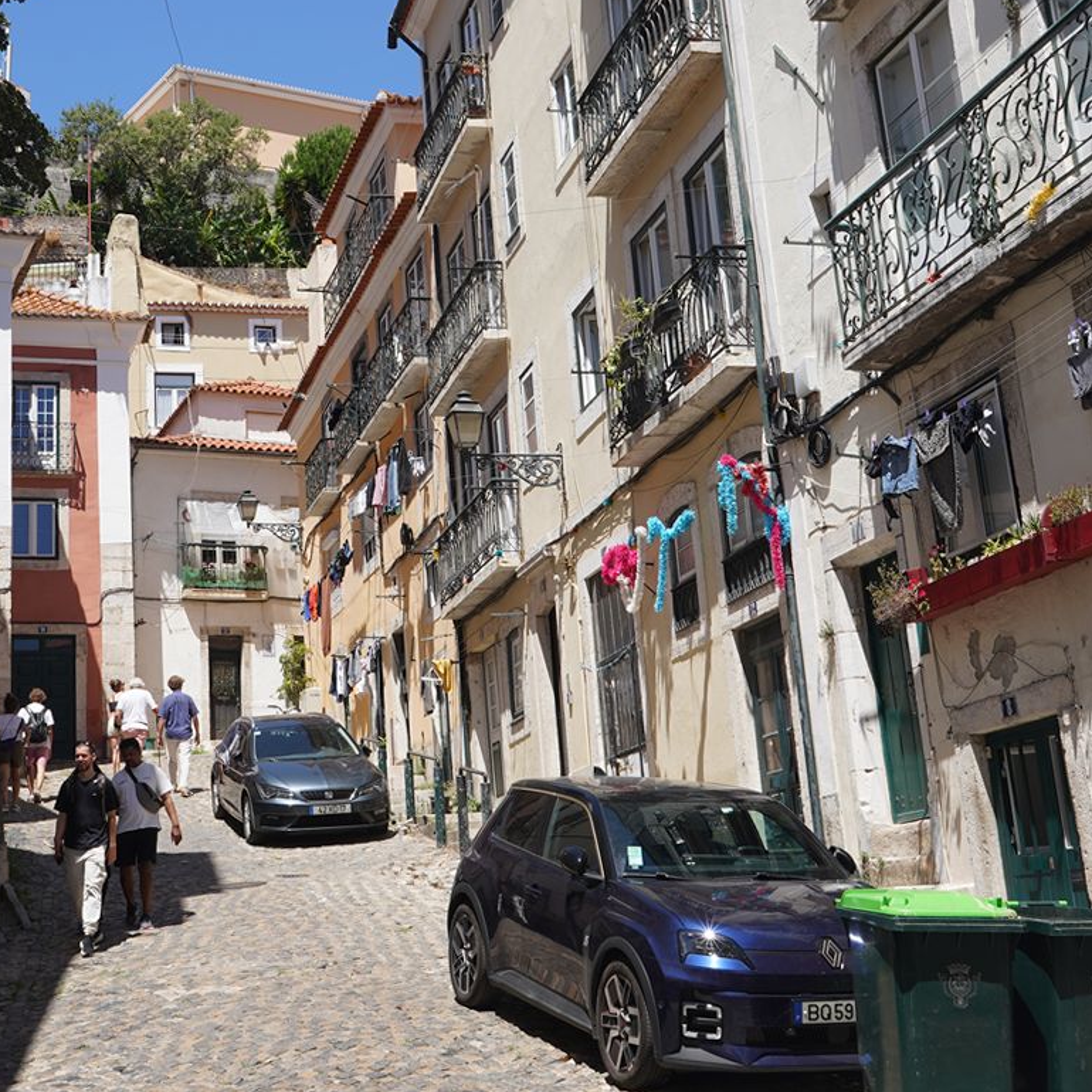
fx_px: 1892
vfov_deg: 31.9
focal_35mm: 53
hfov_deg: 31.9
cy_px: 339
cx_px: 338
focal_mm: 24
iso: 100
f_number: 13
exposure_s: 1/100
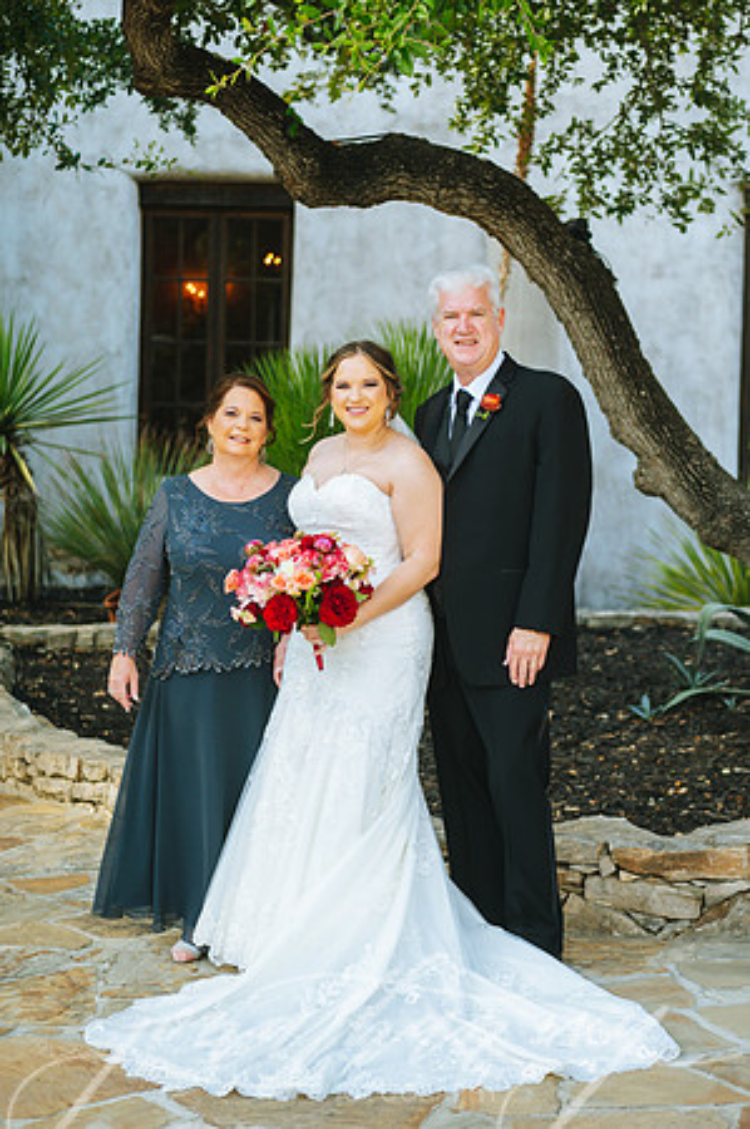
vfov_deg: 28.9
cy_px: 564
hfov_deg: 19.4
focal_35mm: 70
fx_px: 2192
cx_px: 375
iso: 320
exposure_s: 1/640
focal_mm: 70
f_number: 3.5
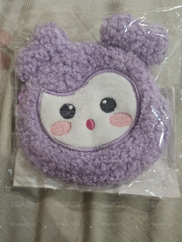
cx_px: 91
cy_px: 121
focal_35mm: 23
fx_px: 161
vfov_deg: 73.9
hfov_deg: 58.9
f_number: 1.8
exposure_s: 1/60
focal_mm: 5.4
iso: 800
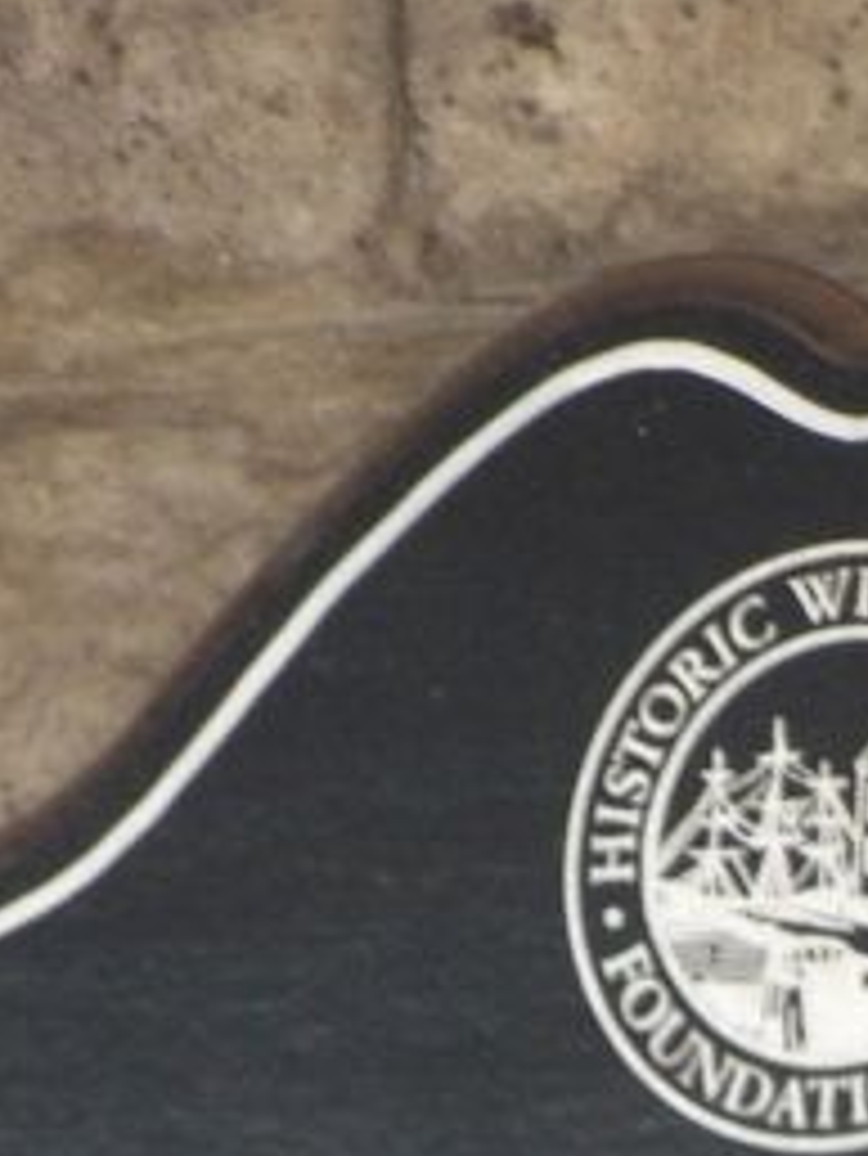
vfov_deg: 1.1
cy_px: 1705
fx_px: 62769
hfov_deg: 0.8
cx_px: 944
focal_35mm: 1879
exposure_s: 1/50
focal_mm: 108.3
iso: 431
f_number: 4.2
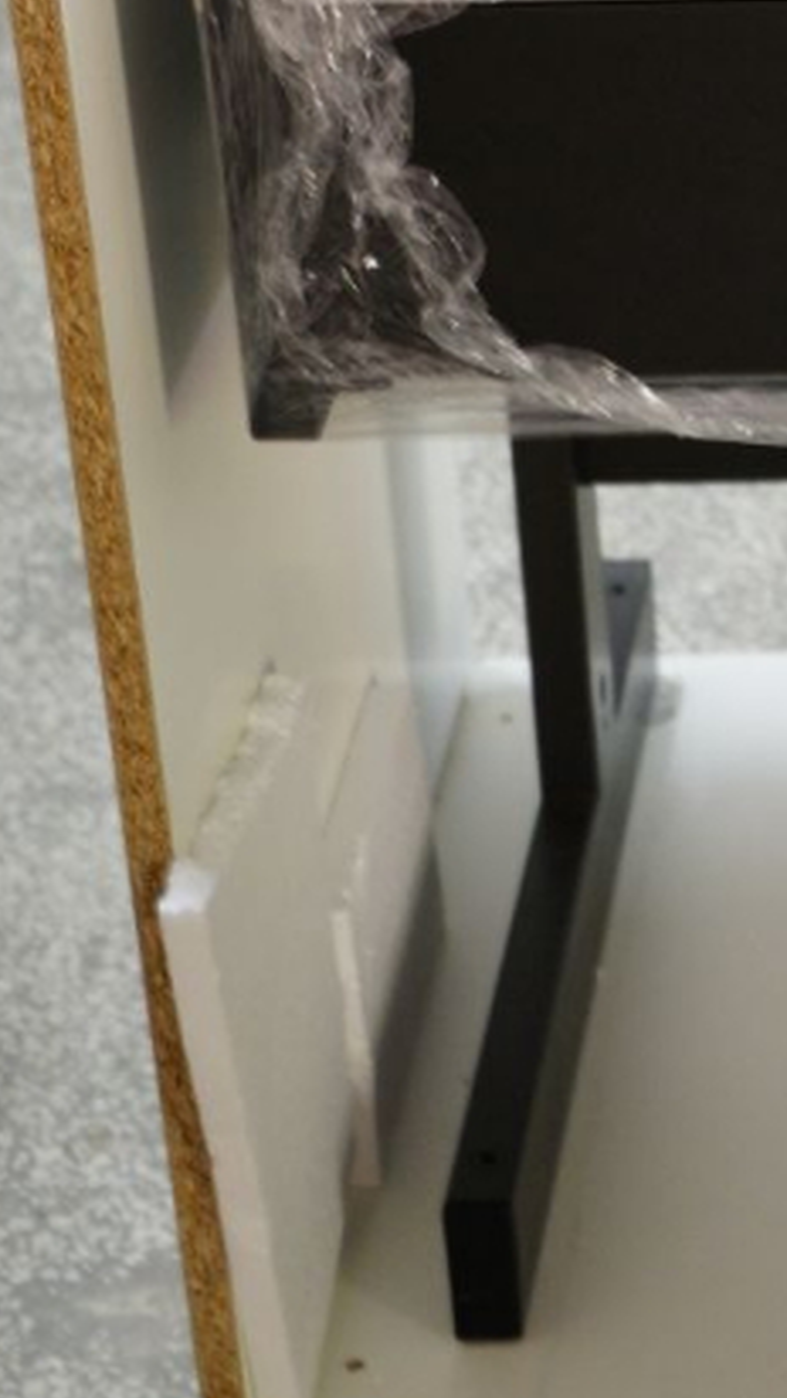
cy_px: -3
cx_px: 1021
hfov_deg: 10.0
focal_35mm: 119
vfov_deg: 17.6
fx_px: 4411
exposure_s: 1/13
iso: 1000
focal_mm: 39
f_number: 4
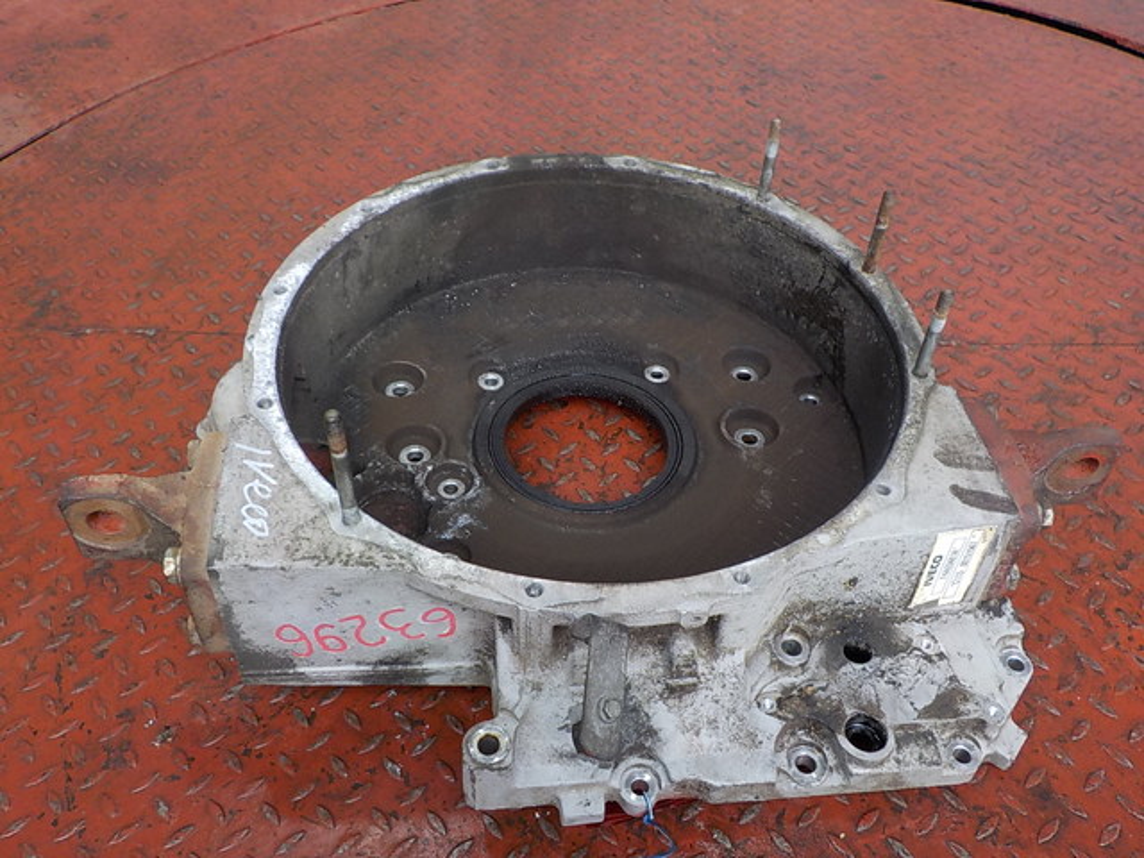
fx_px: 991
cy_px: 429
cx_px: 572
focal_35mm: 30
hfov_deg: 60.0
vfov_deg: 46.8
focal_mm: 4.1
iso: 125
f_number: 3.3
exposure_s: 1/60
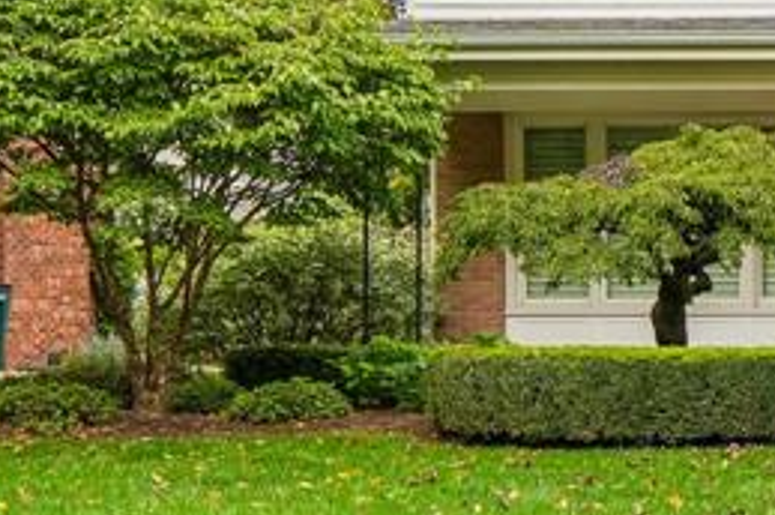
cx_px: 1254
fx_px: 2043
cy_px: 347
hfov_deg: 18.4
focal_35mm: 95
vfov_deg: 14.3
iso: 100
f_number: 8
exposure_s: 1/45
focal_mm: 16
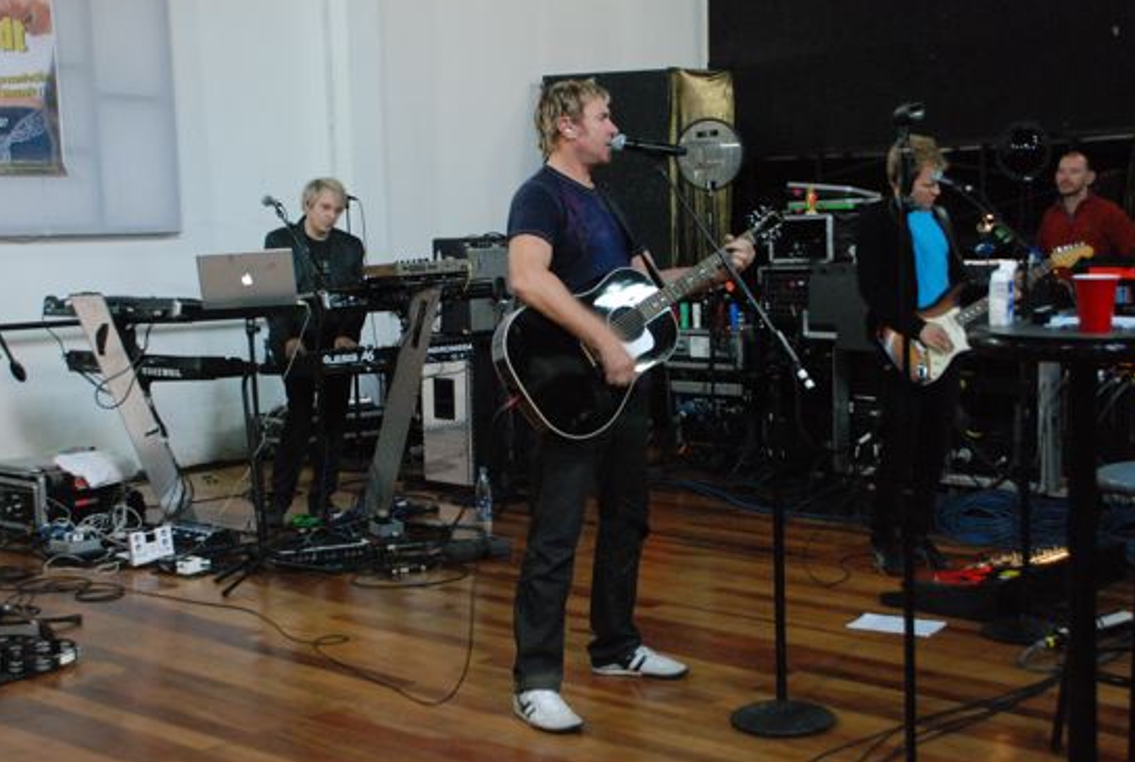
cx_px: 625
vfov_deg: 24.9
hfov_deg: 36.4
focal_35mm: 55
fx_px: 1724
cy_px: 359
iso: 1600
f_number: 4.2
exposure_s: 1/10
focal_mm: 31
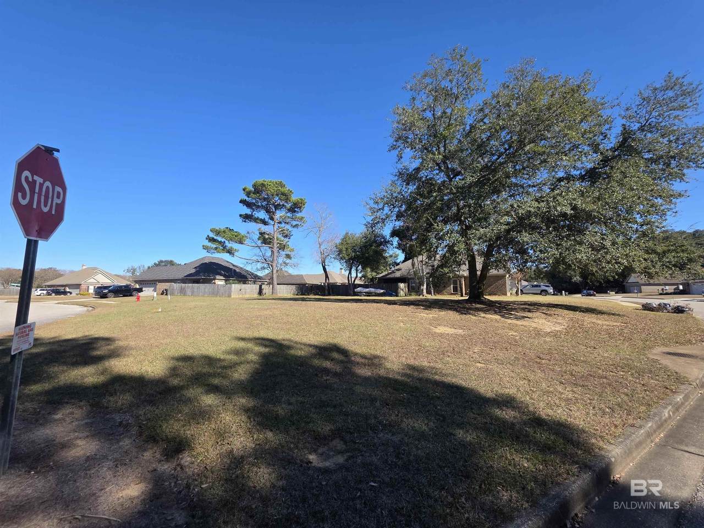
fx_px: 264
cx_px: 352
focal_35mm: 13
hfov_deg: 106.2
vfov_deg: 89.9
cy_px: 264
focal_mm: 2.2
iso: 40
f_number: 1.9
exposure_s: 1/1176
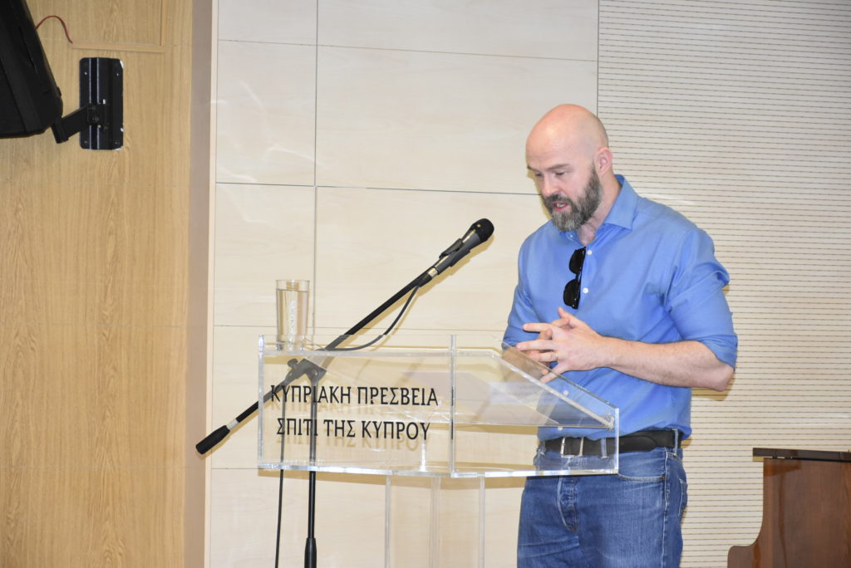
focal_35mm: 120
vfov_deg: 11.4
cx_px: 426
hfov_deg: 17.1
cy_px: 284
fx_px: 2838
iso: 1600
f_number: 5.6
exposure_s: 1/80
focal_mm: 80
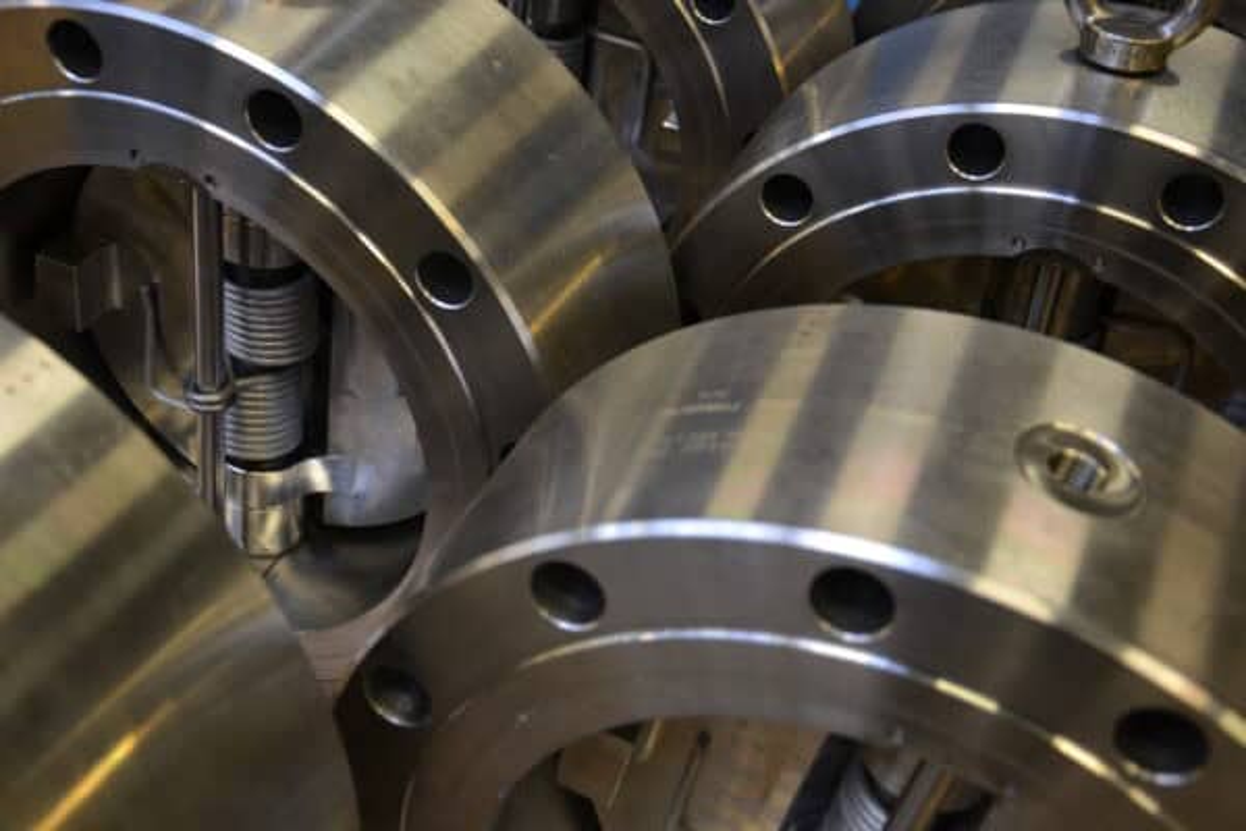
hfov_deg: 41.1
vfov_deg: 28.1
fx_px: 1661
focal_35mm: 48
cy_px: 416
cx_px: 623
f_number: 4.2
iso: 500
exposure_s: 1/15
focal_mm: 32
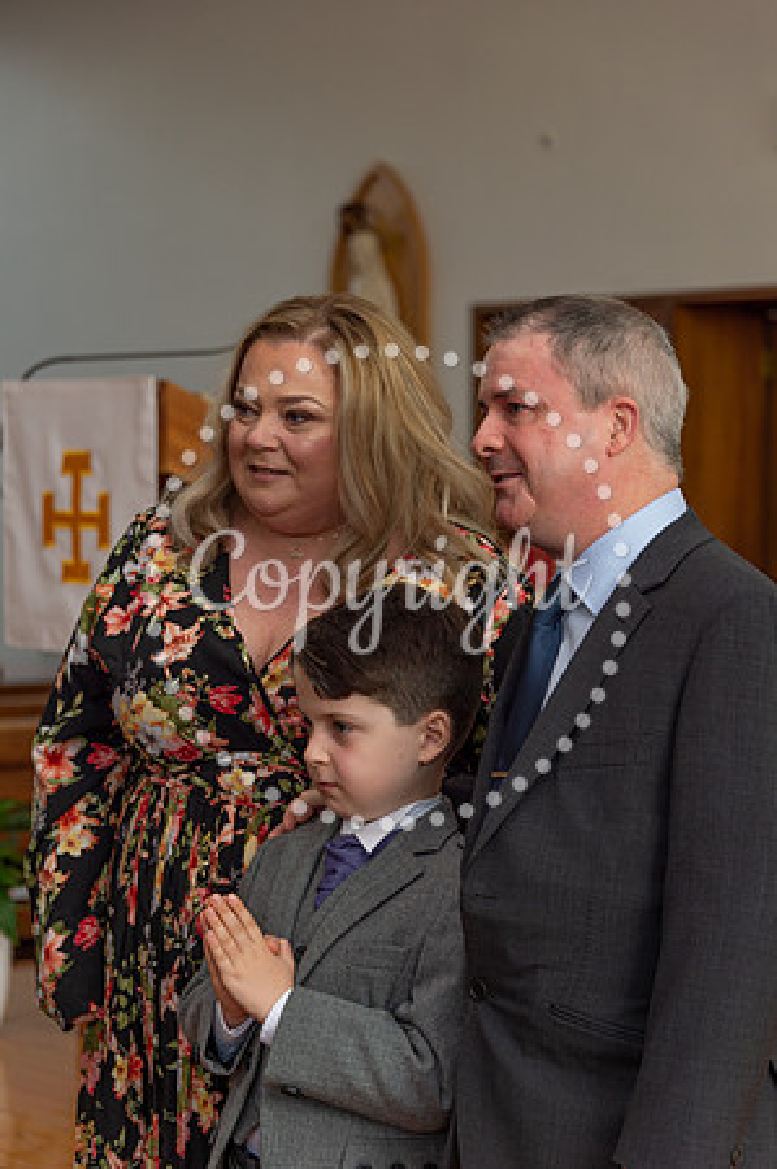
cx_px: 388
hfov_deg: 13.0
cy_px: 584
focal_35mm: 105
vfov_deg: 19.5
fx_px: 3407
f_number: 5.6
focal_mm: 105
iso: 200
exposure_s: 1/60
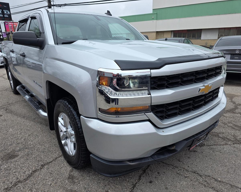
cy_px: 96
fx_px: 171
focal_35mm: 24
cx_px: 119
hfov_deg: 70.3
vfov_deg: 58.8
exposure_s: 1/1245
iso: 80
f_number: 1.7
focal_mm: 6.3
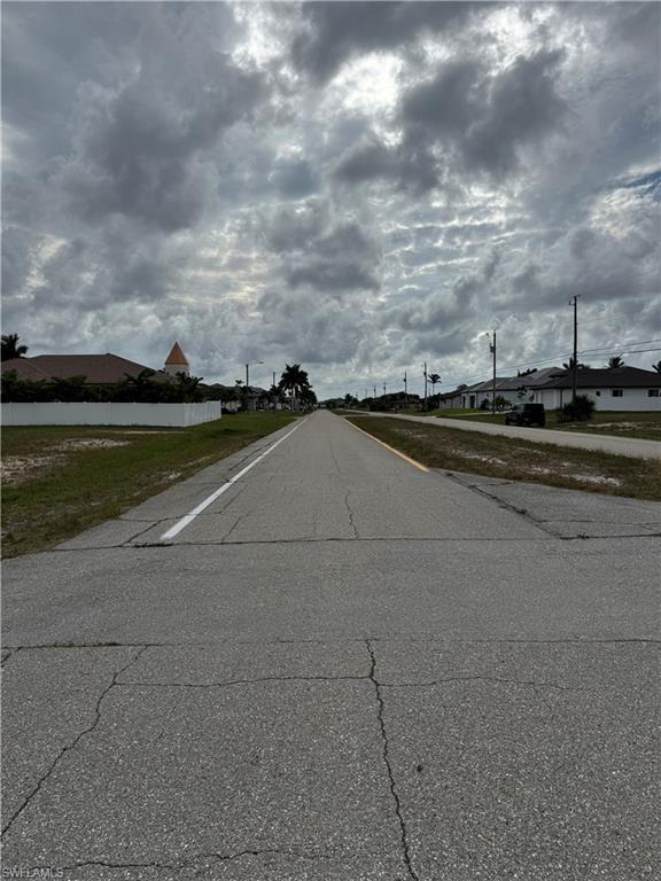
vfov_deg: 71.6
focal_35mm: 24
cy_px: 440
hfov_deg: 56.8
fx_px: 611
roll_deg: +0.6
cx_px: 330
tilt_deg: -2.8
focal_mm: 6.76
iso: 80
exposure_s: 1/12346
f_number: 1.78
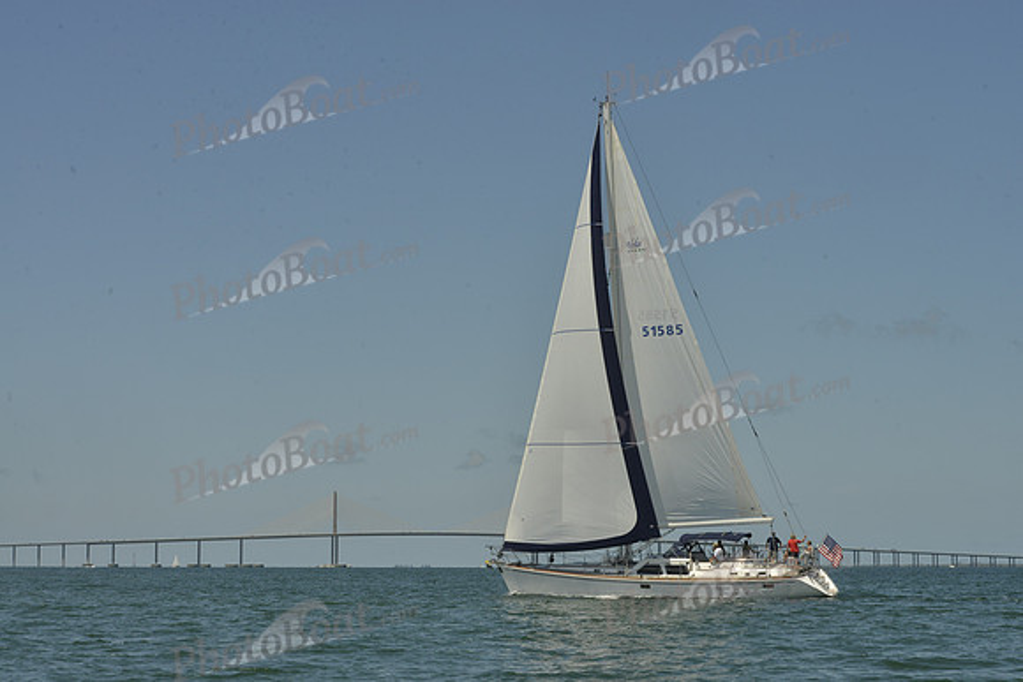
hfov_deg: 28.8
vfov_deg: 19.5
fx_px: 1990
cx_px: 512
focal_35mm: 70
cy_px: 341
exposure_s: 1/500
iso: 280
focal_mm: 70
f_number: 18
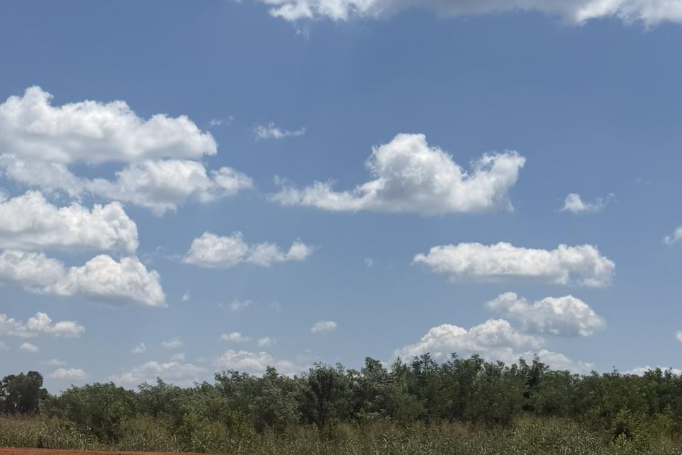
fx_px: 1004
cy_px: 597
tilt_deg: -11.9
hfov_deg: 36.4
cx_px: 148
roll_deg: -3.2
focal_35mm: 53
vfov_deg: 22.7
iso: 80
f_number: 1.78
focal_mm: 6.76
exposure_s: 1/8130
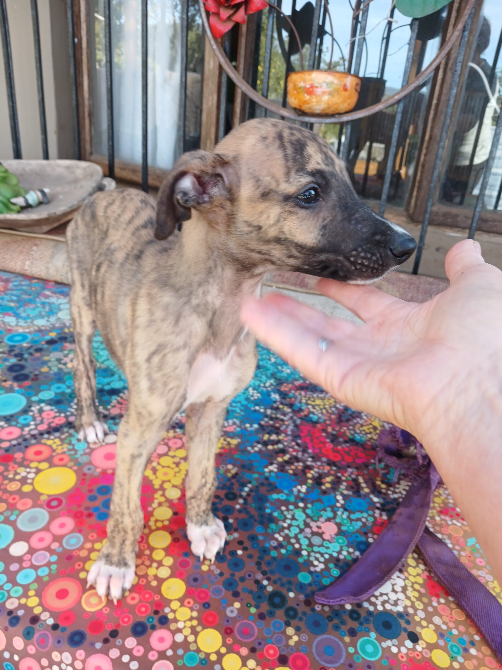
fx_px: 522
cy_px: 335
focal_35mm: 27
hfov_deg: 51.4
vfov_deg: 65.3
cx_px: 251
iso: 50
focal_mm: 4
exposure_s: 1/50
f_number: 1.8
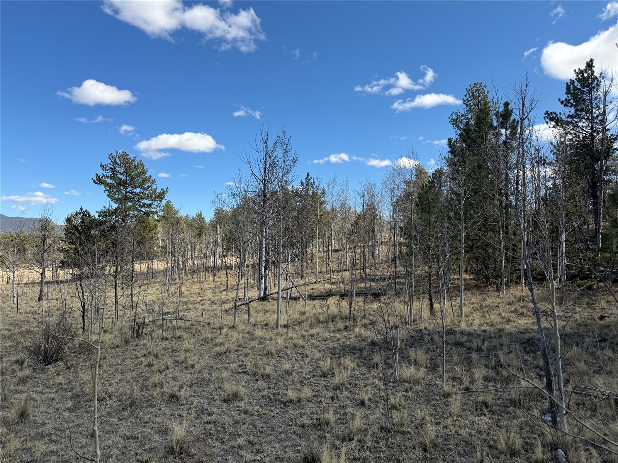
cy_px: 232
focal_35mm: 24
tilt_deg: -0.2
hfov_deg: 71.6
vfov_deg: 56.8
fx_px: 428
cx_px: 309
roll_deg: -2.2
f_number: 1.78
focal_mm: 6.76
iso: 80
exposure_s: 1/3584
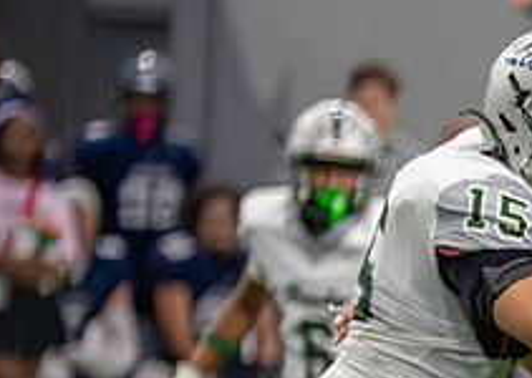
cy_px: 876
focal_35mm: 1063
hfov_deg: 1.9
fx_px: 16035
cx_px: 1412
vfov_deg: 1.3
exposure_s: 1/2000
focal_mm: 200
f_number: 2.8
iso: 6400
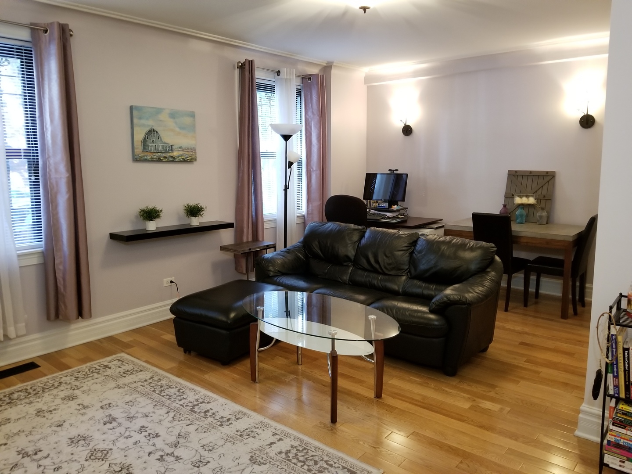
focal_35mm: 26
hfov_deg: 67.3
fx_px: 475
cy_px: 237
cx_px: 316
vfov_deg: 53.1
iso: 200
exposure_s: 1/15
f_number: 1.7
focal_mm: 4.3
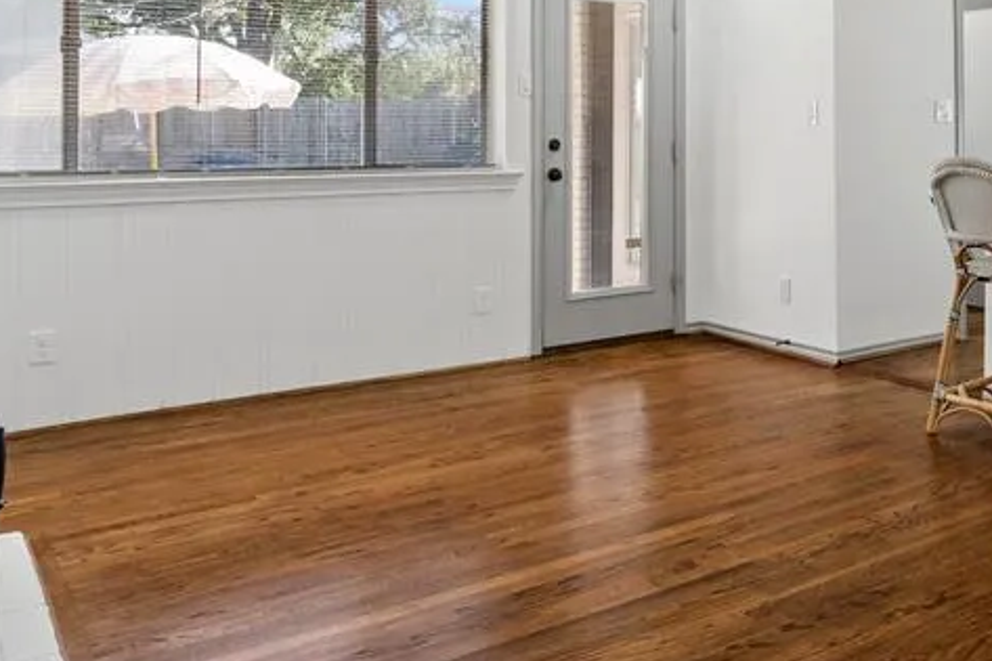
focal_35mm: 39
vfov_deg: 33.1
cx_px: 810
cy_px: 122
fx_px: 1074
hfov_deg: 46.6
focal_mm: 18
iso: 400
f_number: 10
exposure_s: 1/6
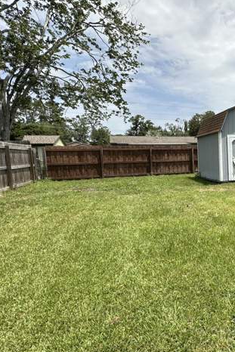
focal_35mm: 25
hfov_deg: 42.4
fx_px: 245
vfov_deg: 71.5
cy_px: 176
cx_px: 248
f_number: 2.2
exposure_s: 1/2174
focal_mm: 2.22
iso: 50
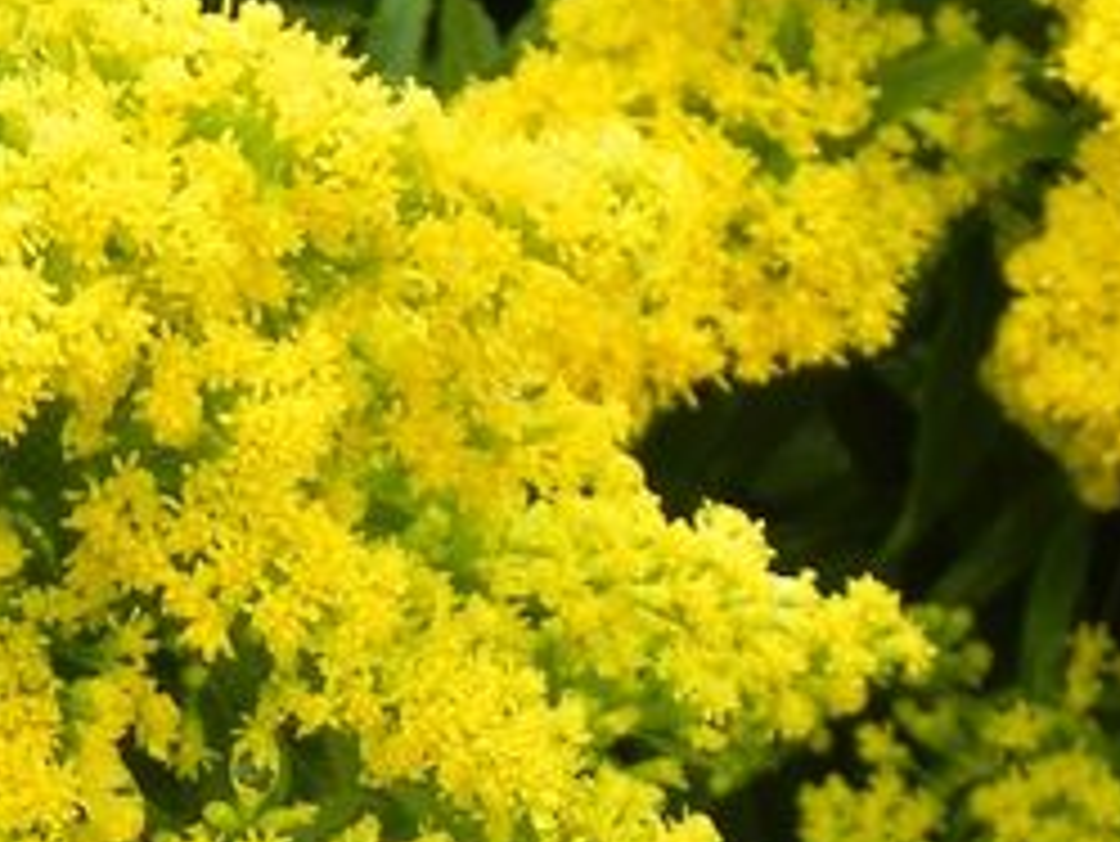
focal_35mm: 521
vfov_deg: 2.9
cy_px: 837
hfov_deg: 3.8
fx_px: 16865
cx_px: 220
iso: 160
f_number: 5
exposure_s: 1/30
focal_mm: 28.8
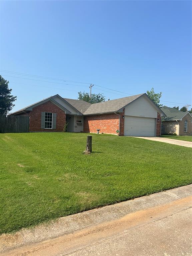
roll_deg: -2.7
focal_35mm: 24
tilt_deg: +1.8
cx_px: 96
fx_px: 177
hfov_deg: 56.8
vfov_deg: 71.6
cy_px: 128
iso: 80
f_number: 1.78
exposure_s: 1/5000
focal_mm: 6.86
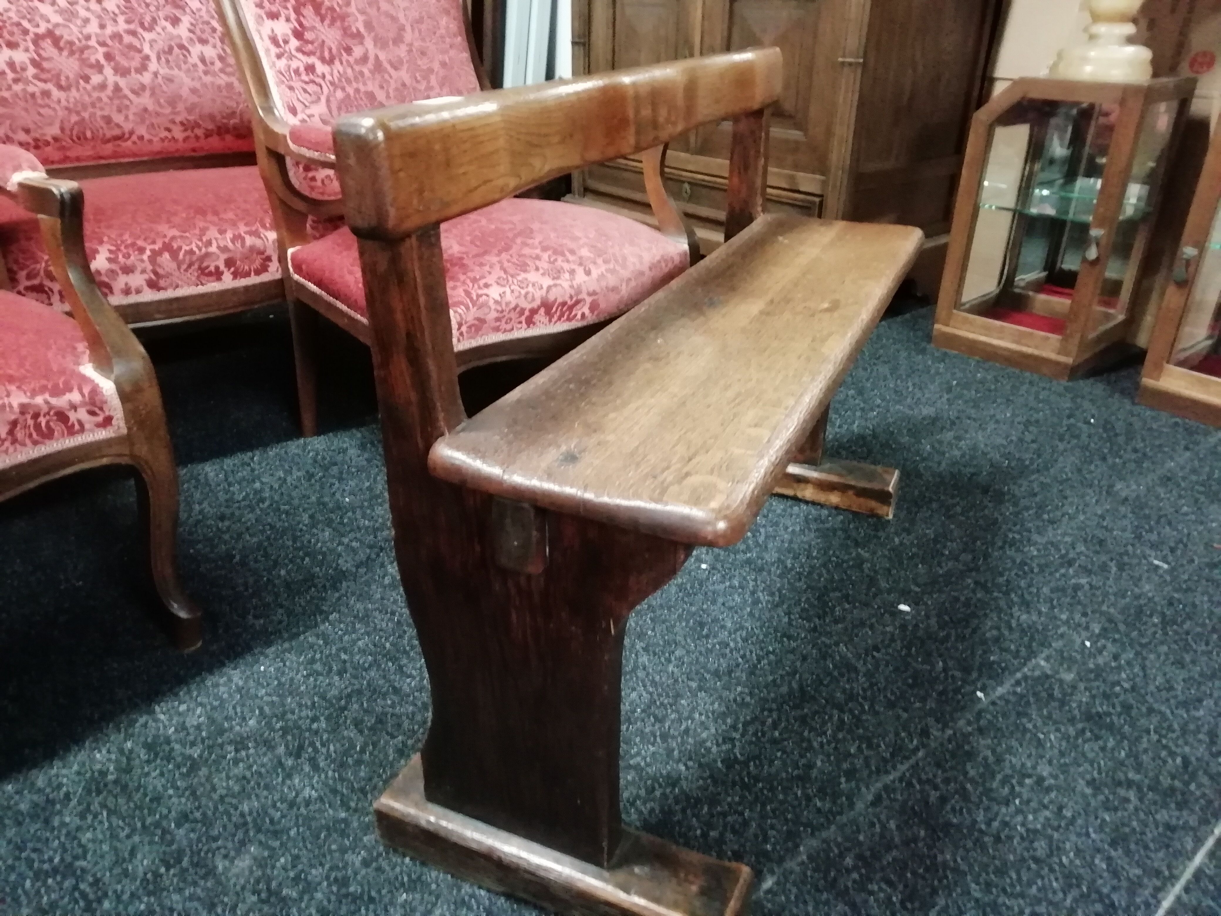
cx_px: 610
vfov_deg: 53.1
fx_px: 917
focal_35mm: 26
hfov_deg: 67.3
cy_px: 458
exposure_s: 1/14.3
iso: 640
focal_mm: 3.46
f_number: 2.2
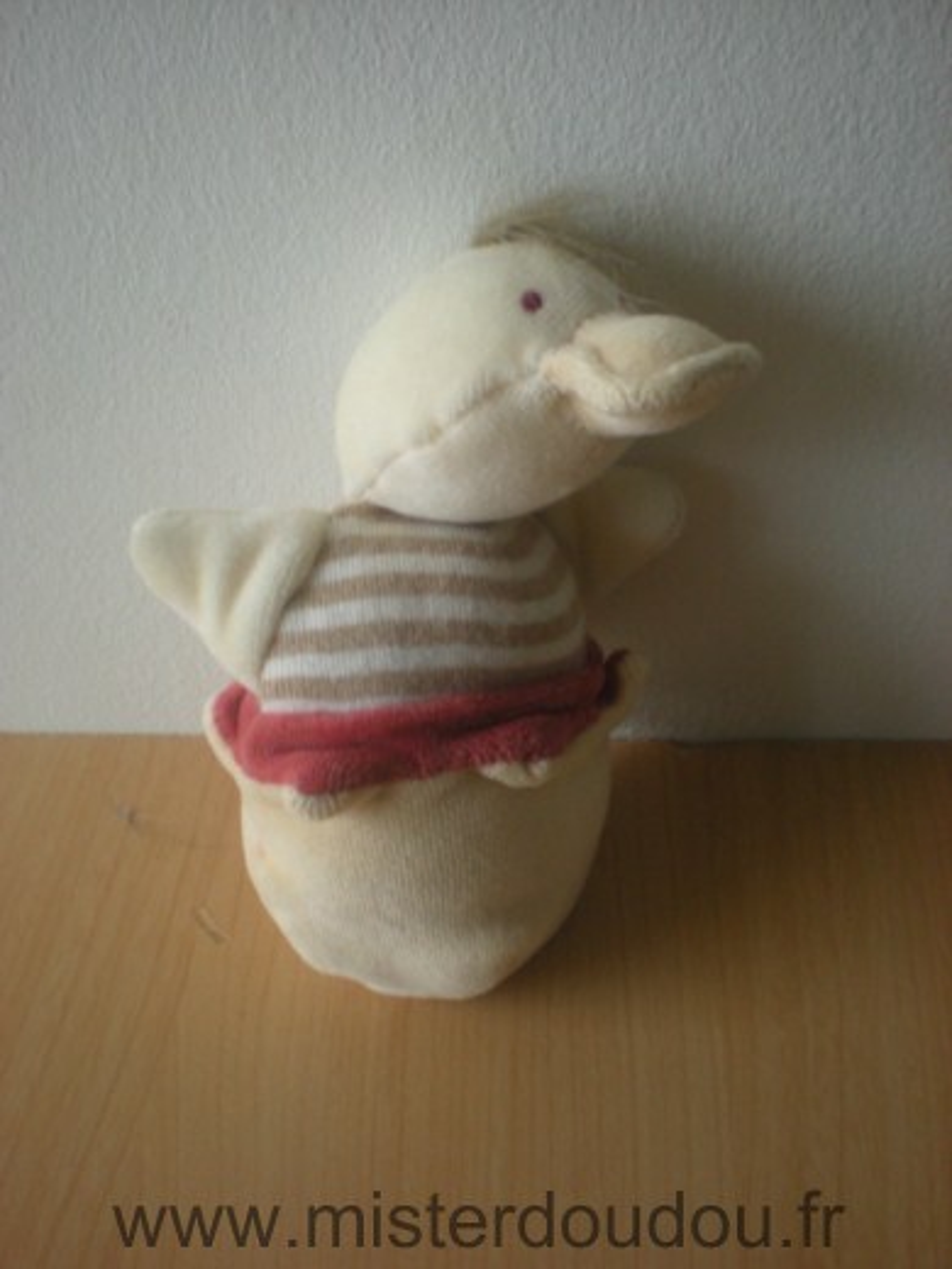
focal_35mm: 38
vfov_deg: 49.0
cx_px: 476
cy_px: 634
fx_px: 1393
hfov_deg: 37.7
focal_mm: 6.3
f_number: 3.1
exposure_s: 1/11.7
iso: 200
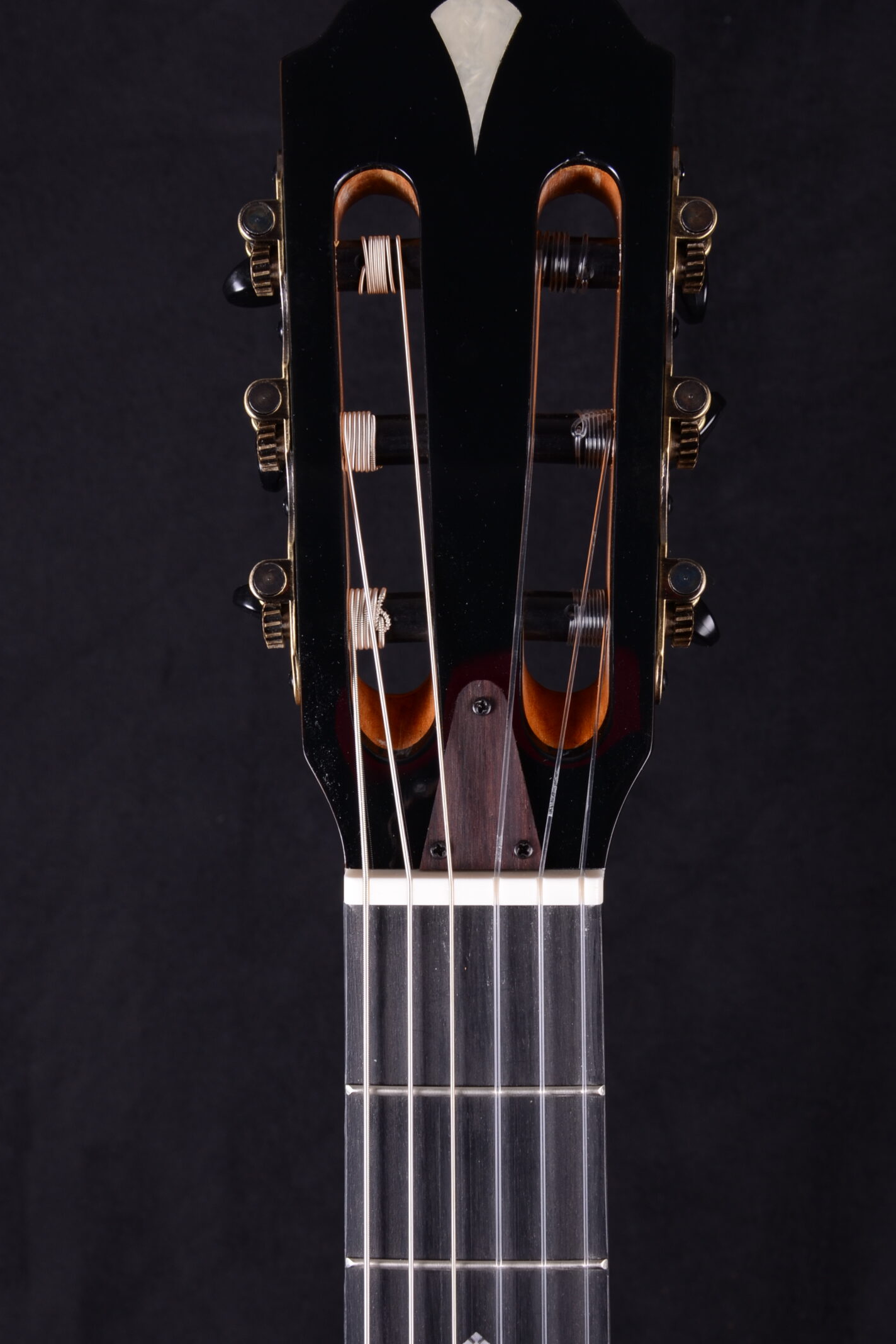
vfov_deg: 32.9
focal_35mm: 61
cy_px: 715
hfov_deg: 22.3
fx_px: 2277
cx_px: 469
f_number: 11
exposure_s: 1/200
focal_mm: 34
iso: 200
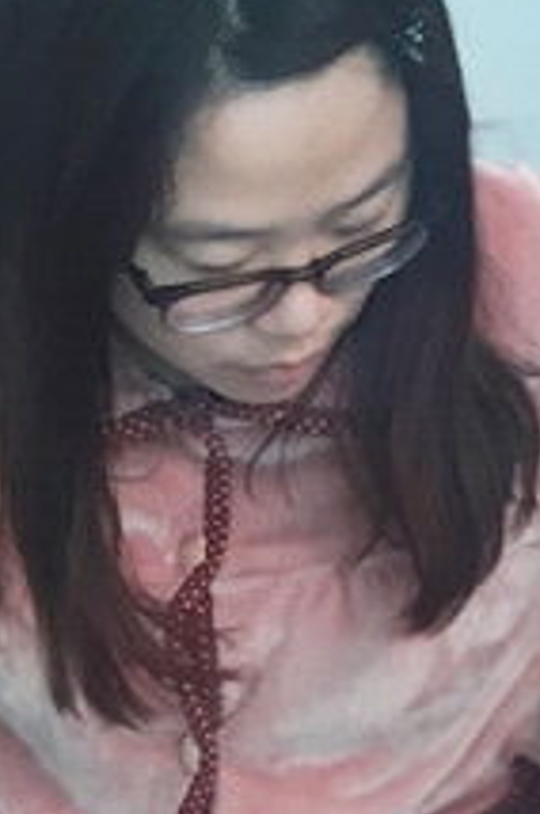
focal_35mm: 113
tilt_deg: -28.0
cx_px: 316
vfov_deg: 17.1
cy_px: 1042
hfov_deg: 12.1
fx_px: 2551
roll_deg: +2.2
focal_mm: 4.15
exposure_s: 1/30
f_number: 2.2
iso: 32
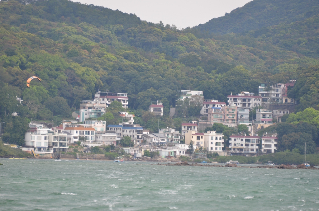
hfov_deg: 4.6
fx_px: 3979
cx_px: 160
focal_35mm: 450
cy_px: 106
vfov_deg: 3.0
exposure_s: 1/500
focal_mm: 300
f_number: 5.6
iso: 360
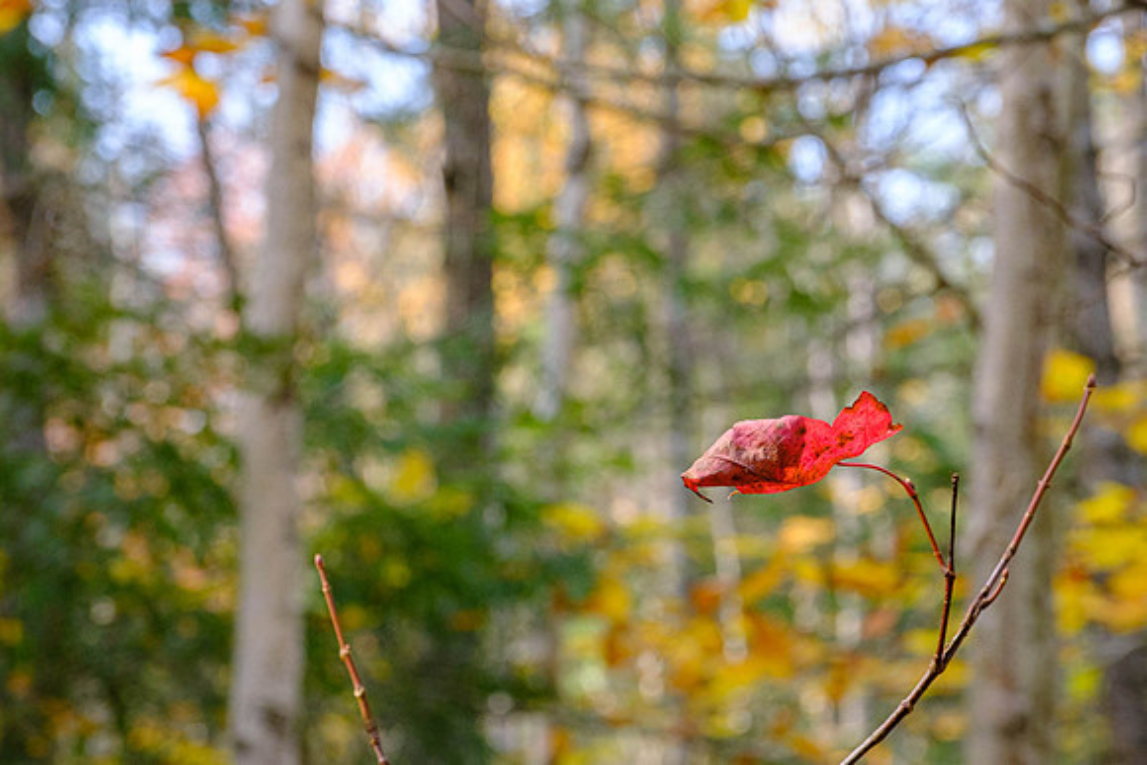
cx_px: 676
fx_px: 3149
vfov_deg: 13.9
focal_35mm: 99
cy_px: 417
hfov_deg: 20.6
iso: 1600
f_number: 8
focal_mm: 55
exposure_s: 1/400
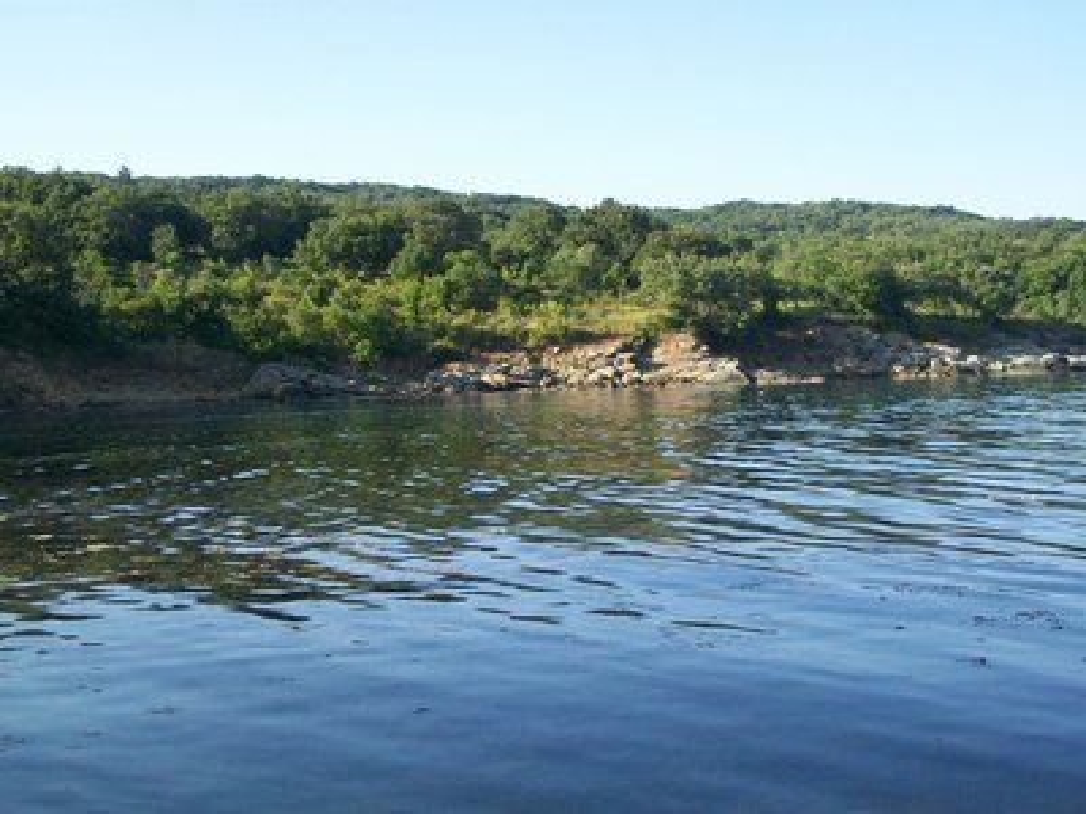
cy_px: 407
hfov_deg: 42.1
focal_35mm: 45
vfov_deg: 32.2
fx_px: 1412
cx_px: 543
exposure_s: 1/400
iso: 64
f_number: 3
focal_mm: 7.6
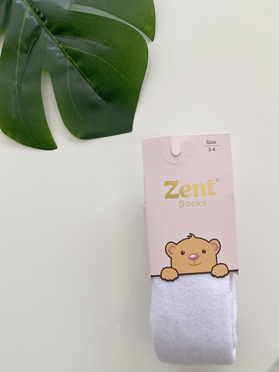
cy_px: 220
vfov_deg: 47.6
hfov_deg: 36.6
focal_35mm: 39
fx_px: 419
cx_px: 176
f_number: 1.8
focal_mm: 4.25
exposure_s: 1/121
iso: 64
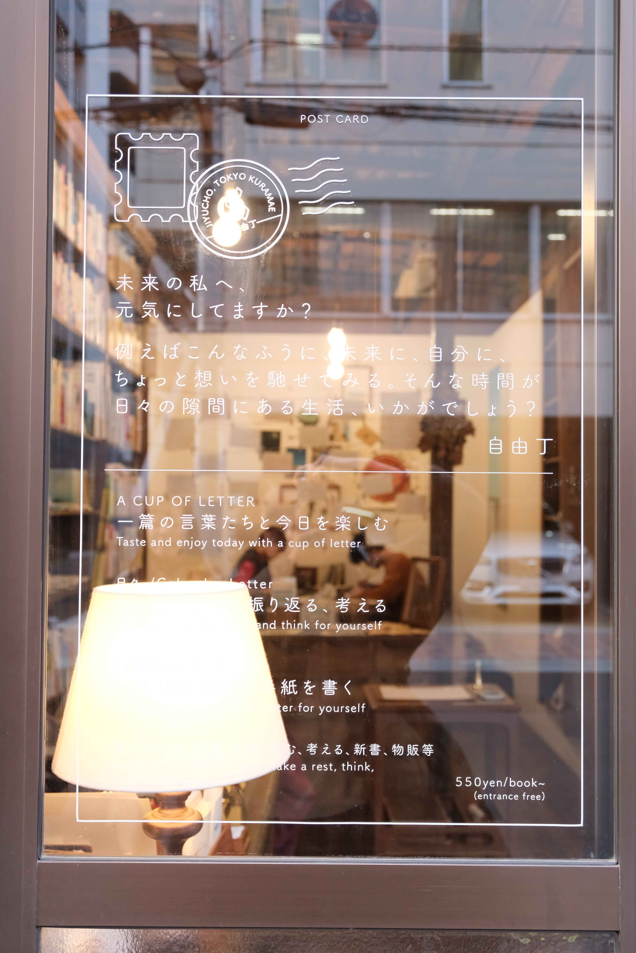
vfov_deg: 54.4
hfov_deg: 37.9
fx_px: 927
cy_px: 476
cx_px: 318
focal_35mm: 35
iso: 2000
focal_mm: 23.4
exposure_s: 1/100
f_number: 3.4
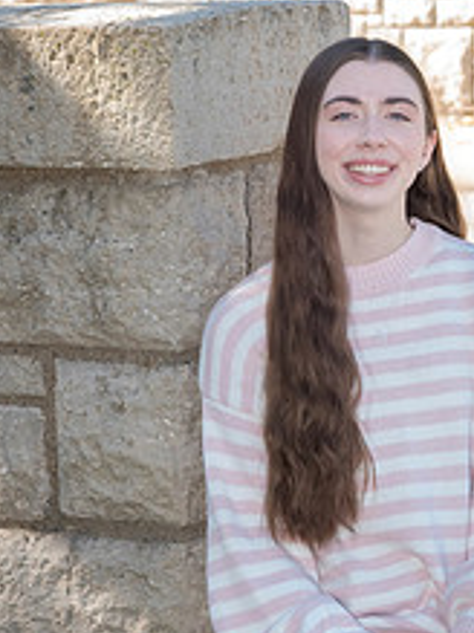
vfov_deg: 11.8
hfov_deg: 8.8
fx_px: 3070
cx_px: 358
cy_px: 263
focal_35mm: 168
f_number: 8
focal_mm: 85
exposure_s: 1/200
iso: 500
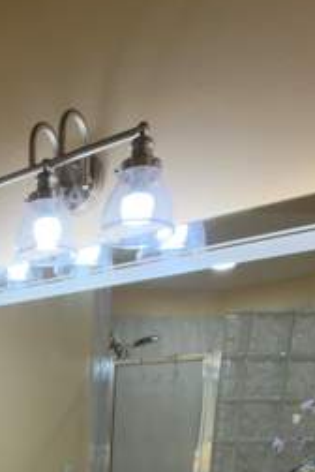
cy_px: 547
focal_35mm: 37
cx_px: 22
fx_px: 486
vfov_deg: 39.6
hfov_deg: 33.7
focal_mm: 2.22
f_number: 2.2
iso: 50
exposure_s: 1/60
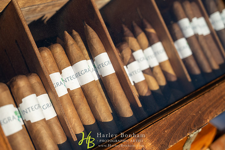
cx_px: 112
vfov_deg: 26.0
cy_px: 75
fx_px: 325
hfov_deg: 38.2
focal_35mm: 52
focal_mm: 52
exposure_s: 1/1000
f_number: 4
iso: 100
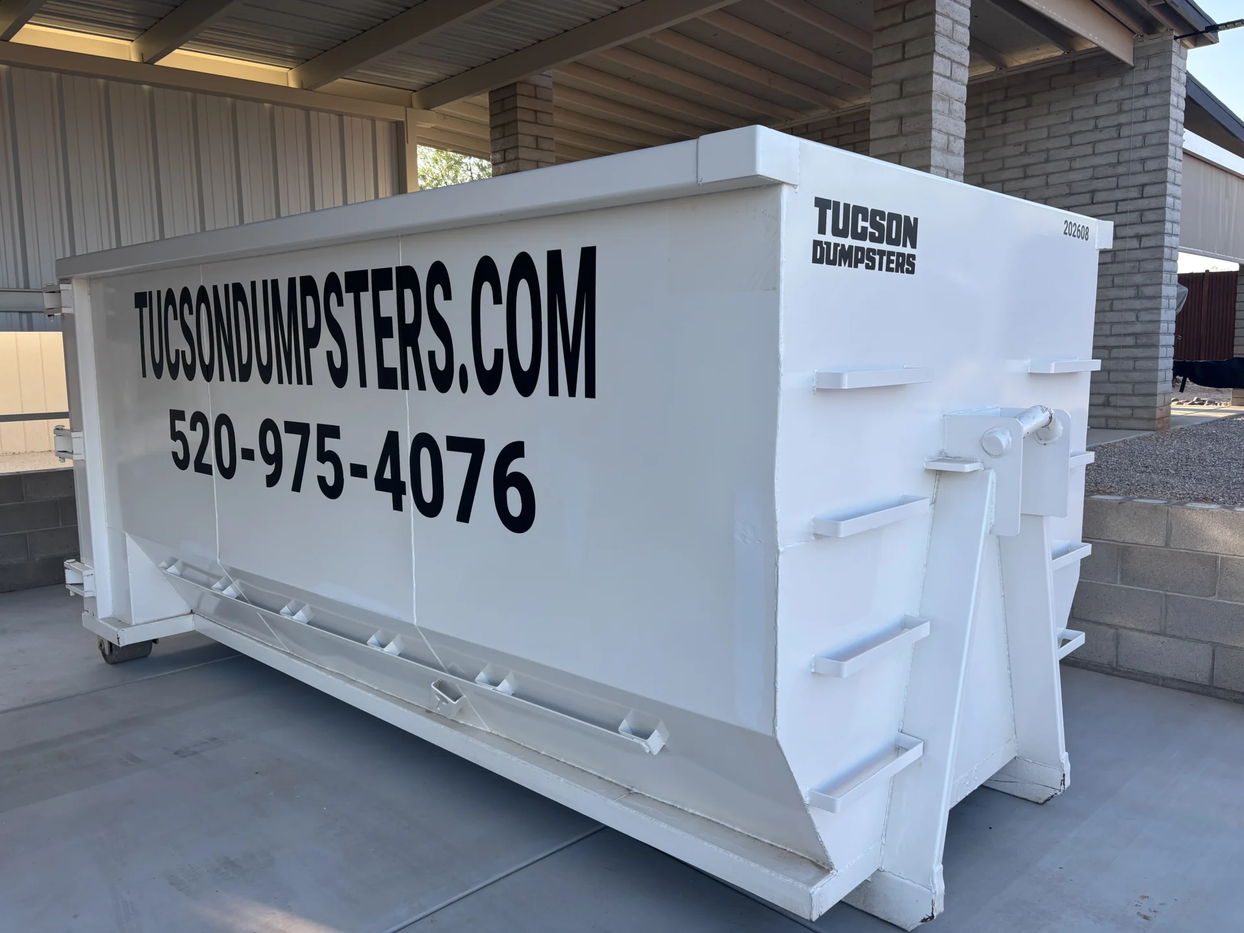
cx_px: 622
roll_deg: +1.1
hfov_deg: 67.3
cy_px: 466
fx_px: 934
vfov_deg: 53.1
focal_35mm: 26
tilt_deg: -6.5
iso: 50
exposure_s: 1/604
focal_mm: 5.96
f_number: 1.6
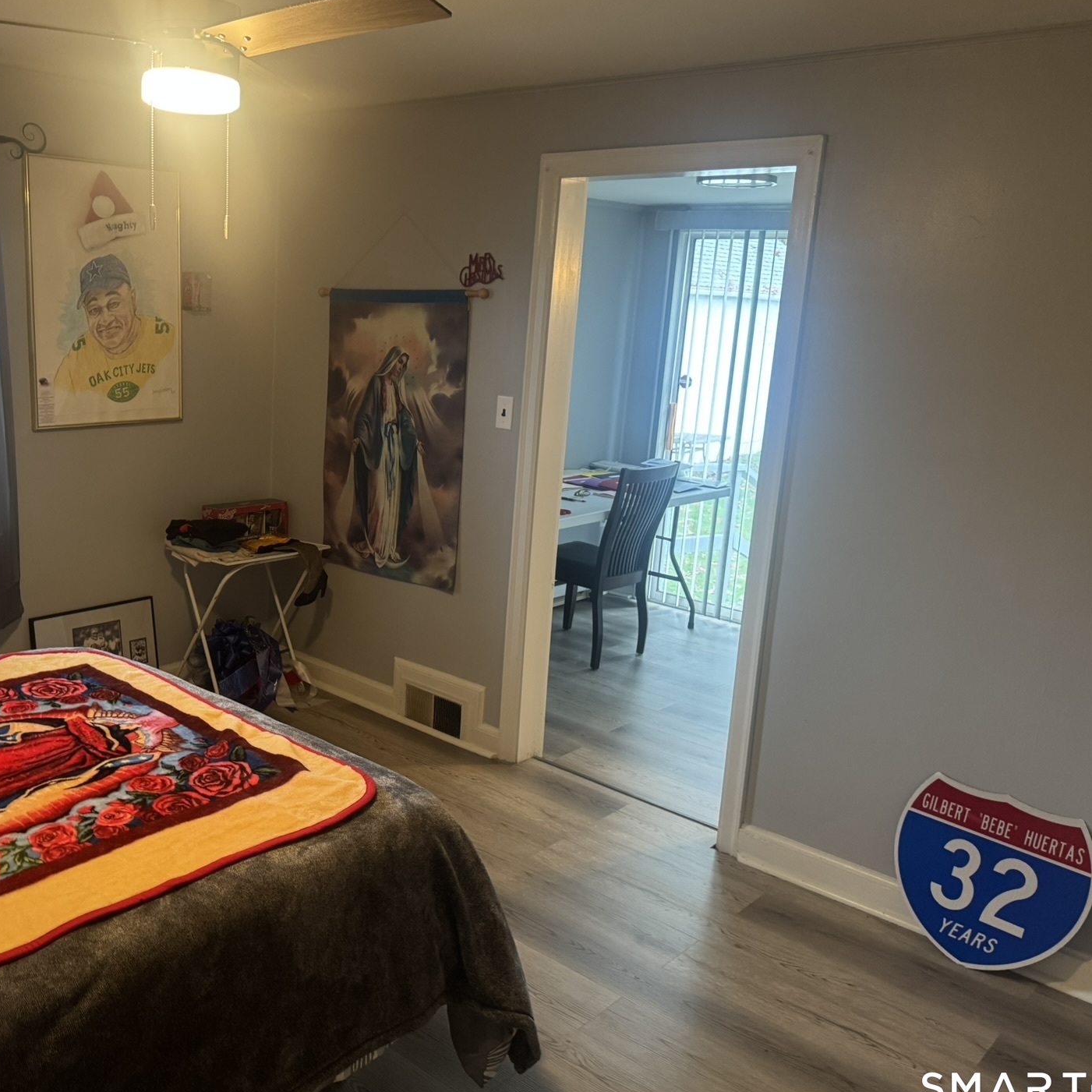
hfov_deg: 51.6
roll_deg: -4.1
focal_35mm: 31
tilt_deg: -10.9
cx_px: 366
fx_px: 1106
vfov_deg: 52.5
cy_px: 521
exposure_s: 1/60
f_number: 1.78
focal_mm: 6.76
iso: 400
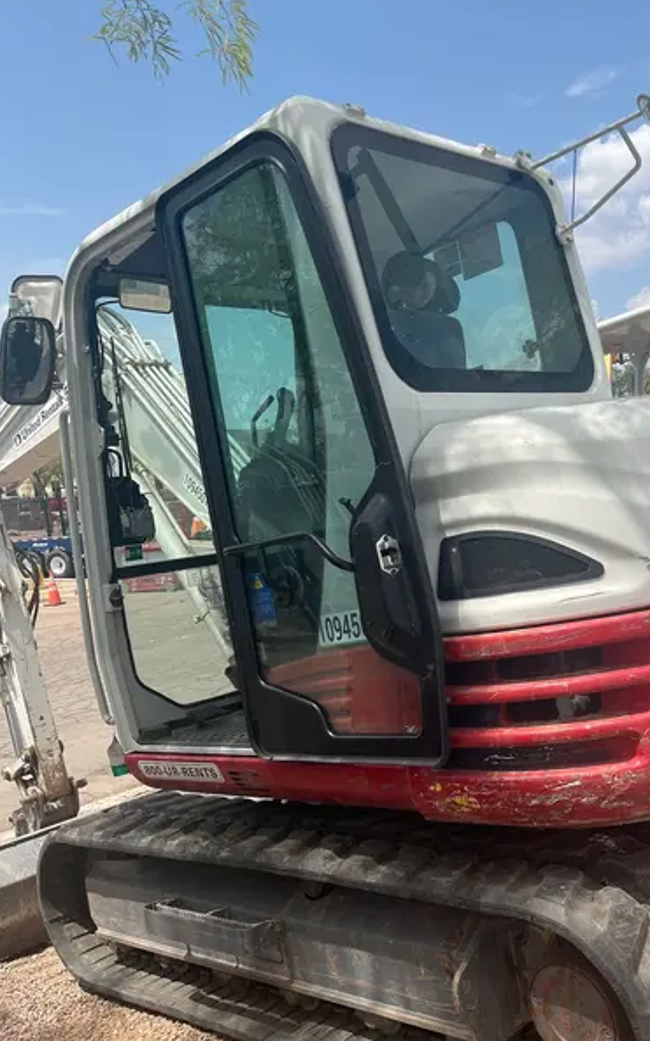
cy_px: 563
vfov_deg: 56.6
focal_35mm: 34
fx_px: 964
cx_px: 478
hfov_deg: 36.5
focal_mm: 5.1
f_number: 1.6
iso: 50
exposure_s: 1/3413
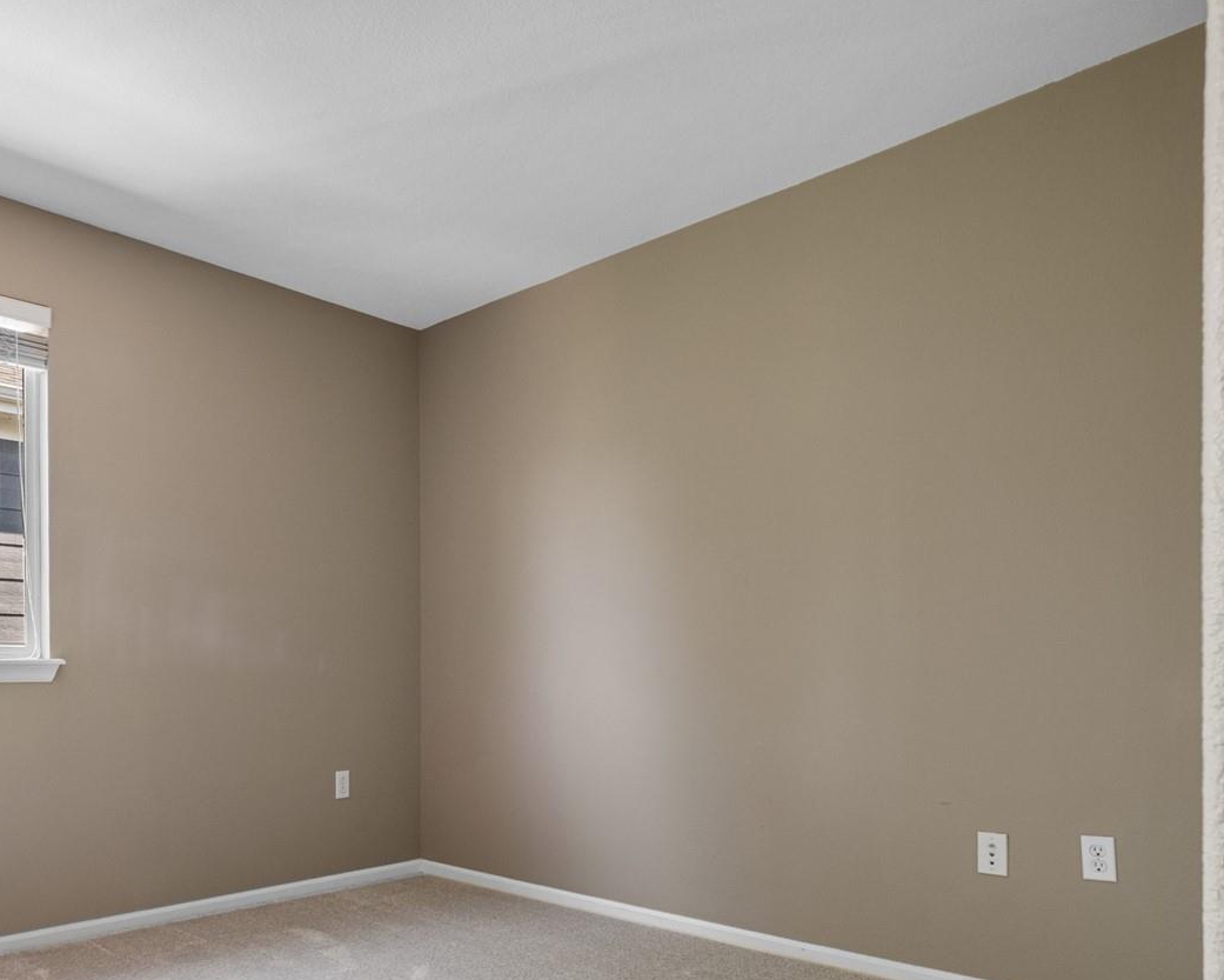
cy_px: 695
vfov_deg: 51.6
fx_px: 978
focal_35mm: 27
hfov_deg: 61.7
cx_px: 360
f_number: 9
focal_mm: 9
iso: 200
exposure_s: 1/1.67
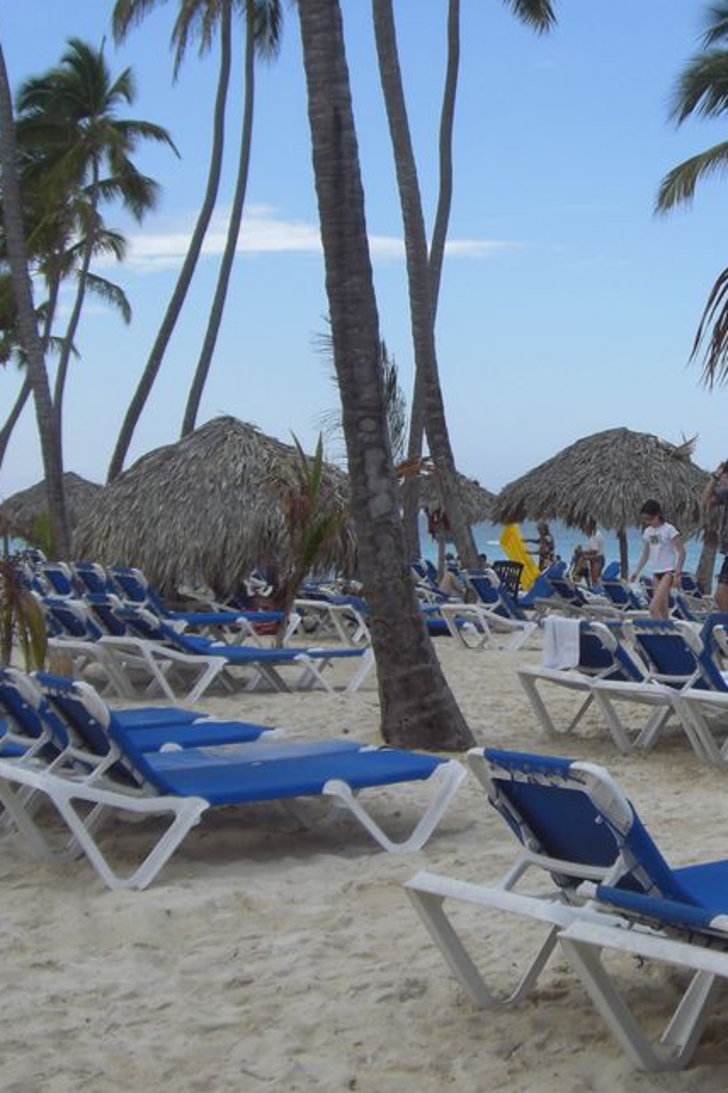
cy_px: 499
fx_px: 1911
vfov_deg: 31.9
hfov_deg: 21.0
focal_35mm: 63
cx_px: 687
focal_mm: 6.2
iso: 64
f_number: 2.7
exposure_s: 1/640
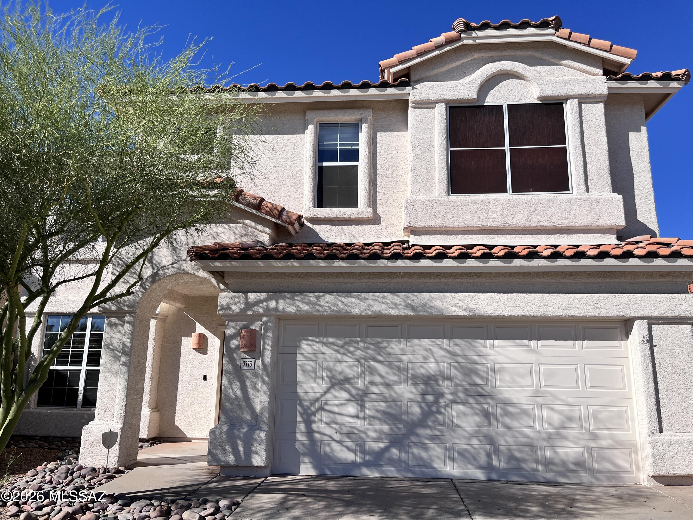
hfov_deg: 67.3
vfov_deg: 53.1
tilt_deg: +12.5
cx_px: 346
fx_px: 521
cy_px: 260
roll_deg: -0.2
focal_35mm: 26
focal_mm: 5.1
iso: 50
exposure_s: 1/5848
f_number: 1.6
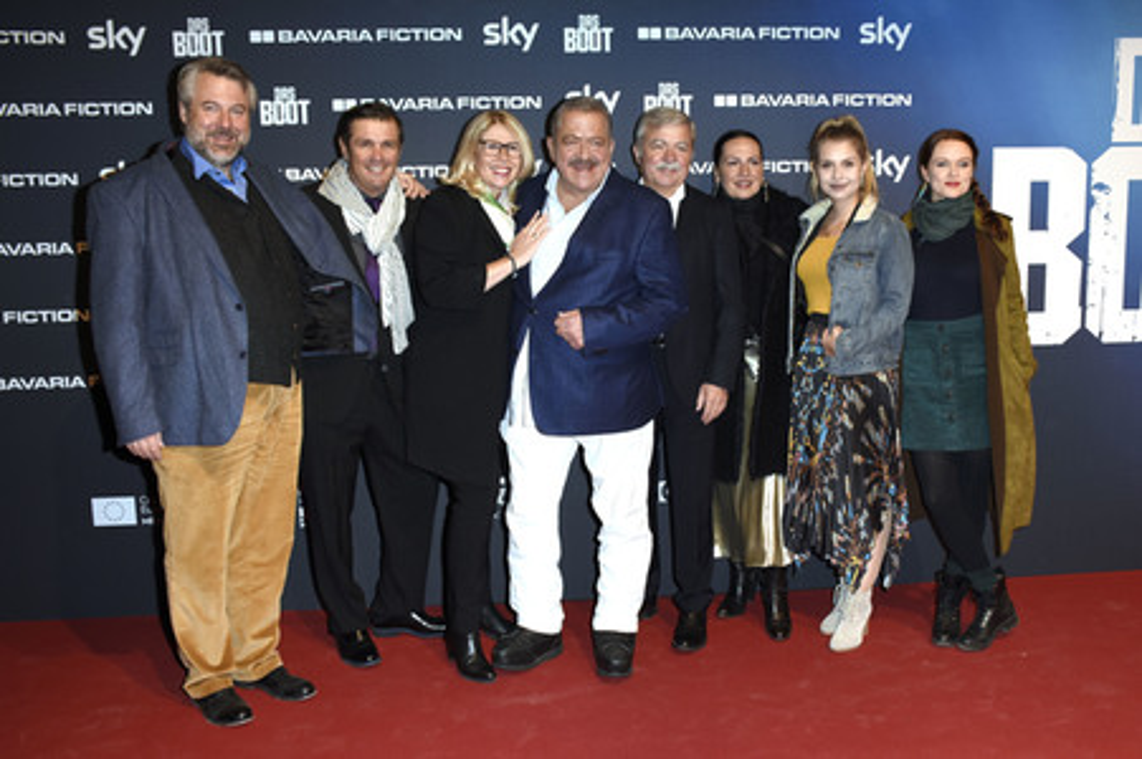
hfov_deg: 57.3
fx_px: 1046
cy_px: 380
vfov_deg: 39.9
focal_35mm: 33
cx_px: 571
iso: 500
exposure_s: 1/160
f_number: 6.3
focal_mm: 22
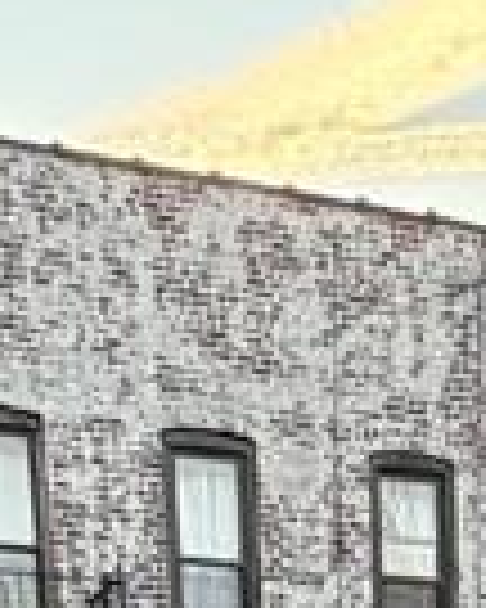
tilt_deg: -16.5
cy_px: 1504
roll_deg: -0.4
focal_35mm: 104
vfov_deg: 13.2
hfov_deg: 14.2
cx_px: 639
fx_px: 1870
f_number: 2.2
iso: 250
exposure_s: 1/121
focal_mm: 2.22
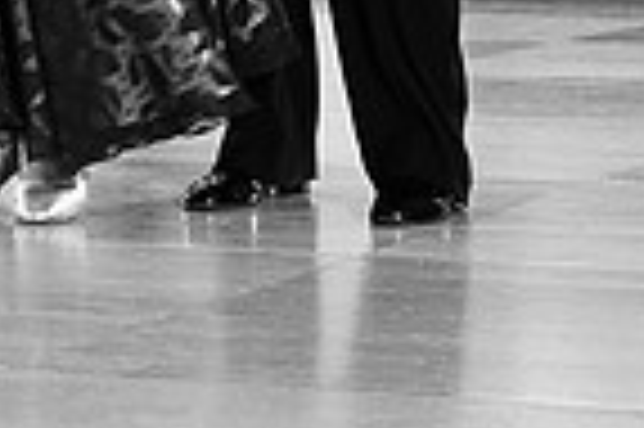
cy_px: -430
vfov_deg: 7.1
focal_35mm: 187
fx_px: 3341
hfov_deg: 10.9
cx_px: -5
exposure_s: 1/80
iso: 2500
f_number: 7.1
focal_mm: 46
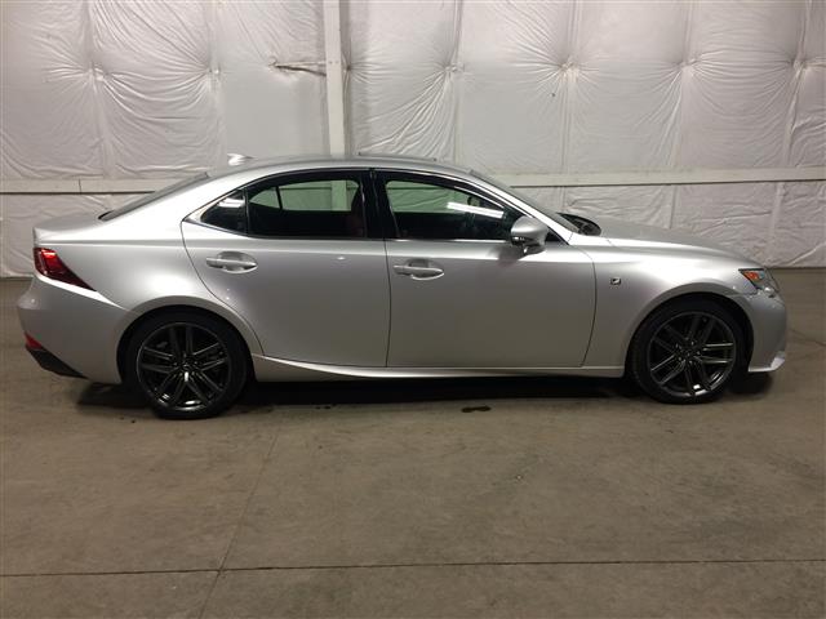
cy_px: 310
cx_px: 413
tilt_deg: -15.0
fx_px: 692
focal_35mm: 29
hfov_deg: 61.7
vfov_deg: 48.2
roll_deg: +1.7
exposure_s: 1/30
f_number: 2.2
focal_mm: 4.15
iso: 64
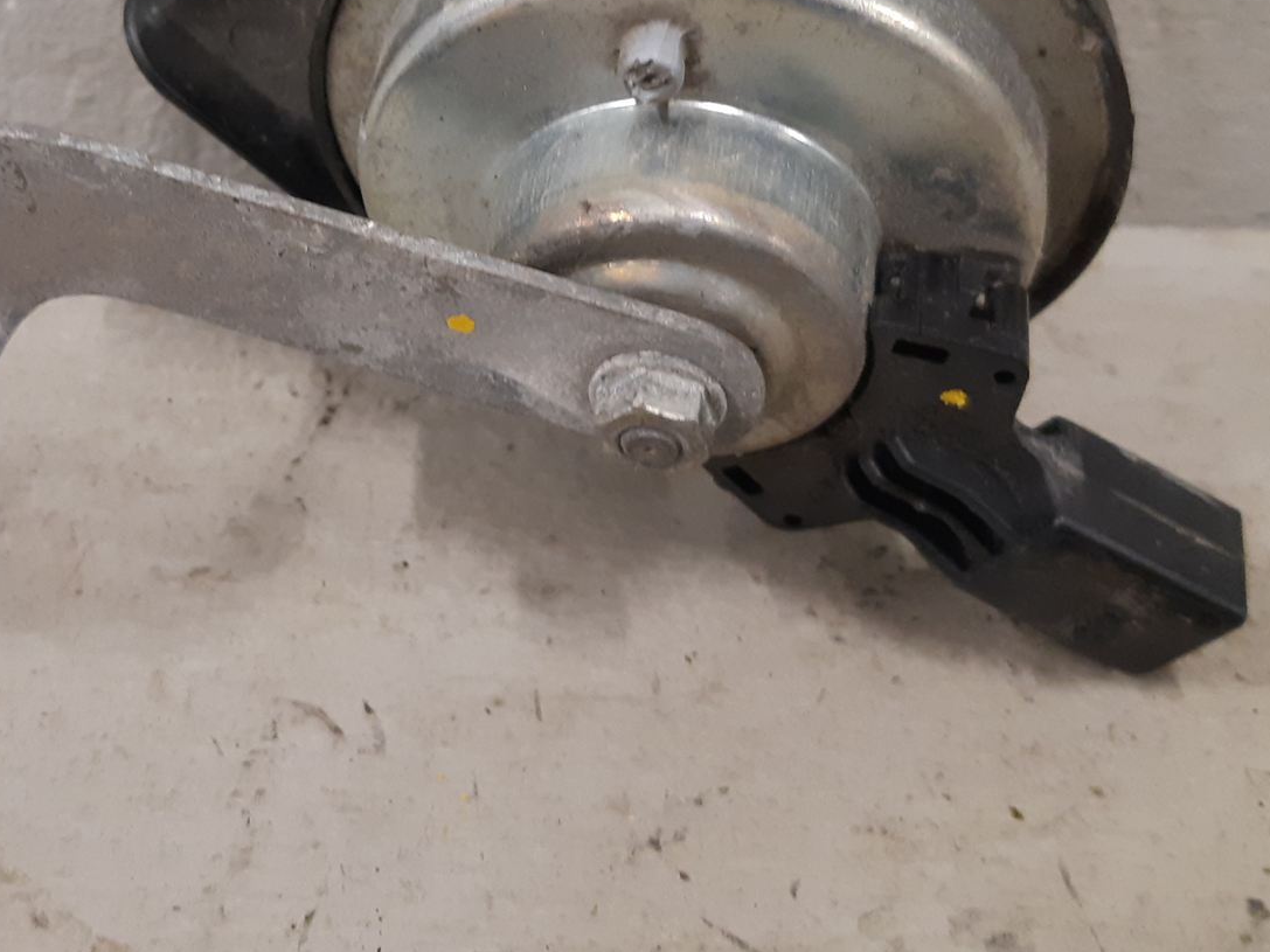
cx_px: 381
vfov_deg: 29.0
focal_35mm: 49
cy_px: 188
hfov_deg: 38.3
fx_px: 1798
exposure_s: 1/50
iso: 200
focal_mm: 3.93
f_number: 1.7
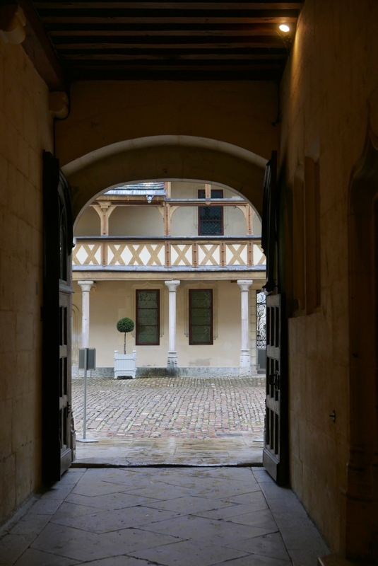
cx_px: 189
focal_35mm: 60
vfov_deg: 33.4
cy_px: 283
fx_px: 943
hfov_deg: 22.7
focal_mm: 27.2
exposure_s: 1/125
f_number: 2.8
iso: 200
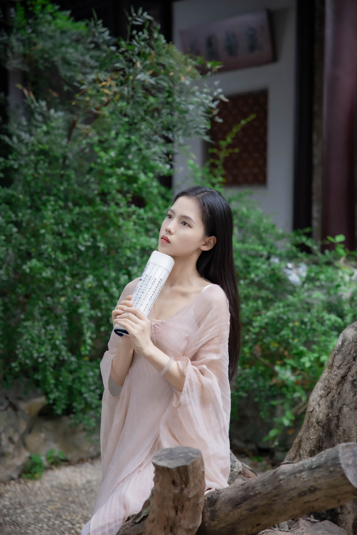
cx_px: 178
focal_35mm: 70
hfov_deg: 19.5
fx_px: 1041
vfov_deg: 28.8
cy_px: 268
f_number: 2.8
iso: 200
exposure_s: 1/160
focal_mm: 70
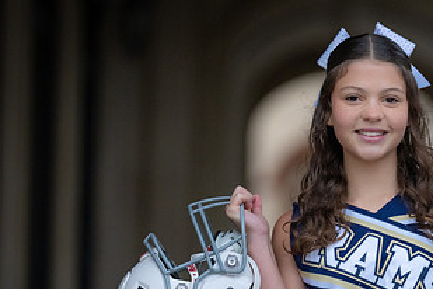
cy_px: 227
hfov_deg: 6.3
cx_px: 398
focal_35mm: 328
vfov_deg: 4.2
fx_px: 3945
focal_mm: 175
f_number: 2.8
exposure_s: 1/250
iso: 2500
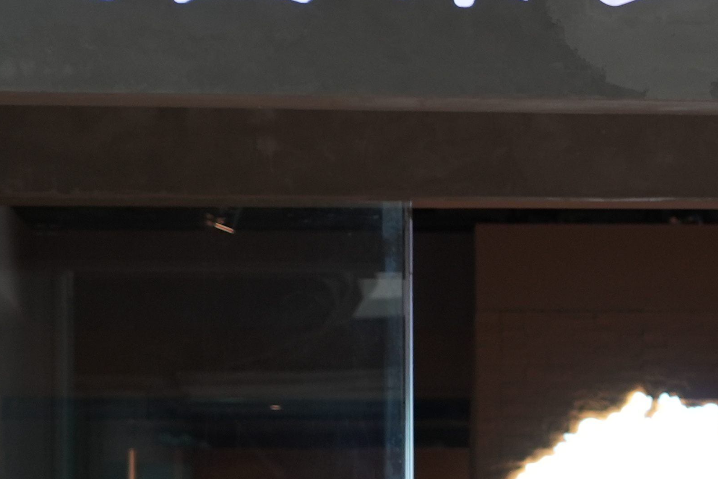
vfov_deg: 5.3
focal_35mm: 260
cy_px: 532
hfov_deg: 7.7
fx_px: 5185
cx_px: 1137
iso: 400
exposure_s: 1/60
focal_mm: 59
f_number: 4
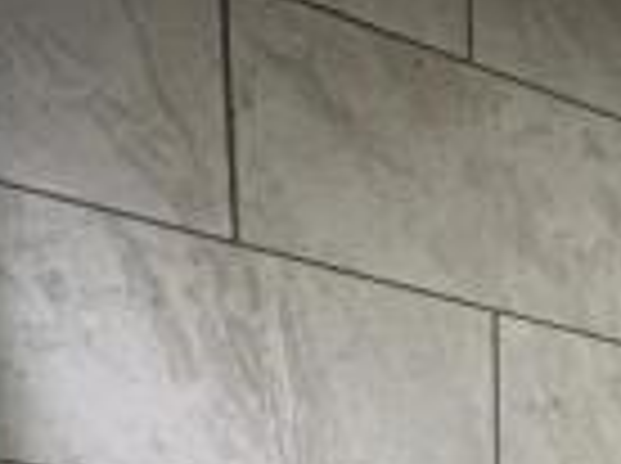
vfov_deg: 17.4
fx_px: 985
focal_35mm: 55
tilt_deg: -7.0
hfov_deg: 28.3
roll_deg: -0.4
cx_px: 821
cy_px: 971
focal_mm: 1.57
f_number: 1.8
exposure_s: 1/50
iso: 160
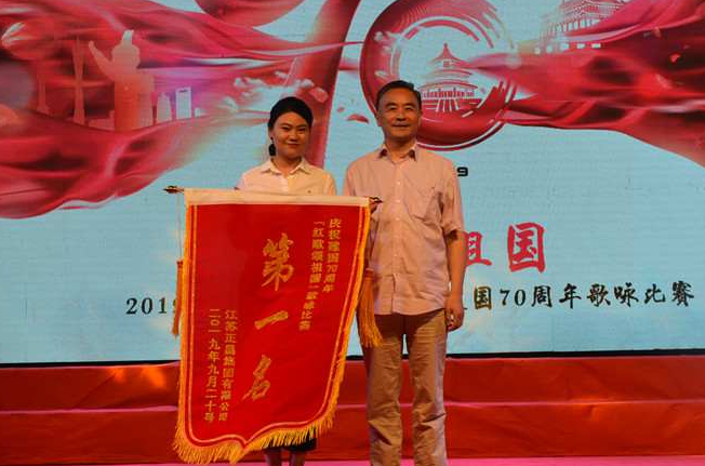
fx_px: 2012
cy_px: 222
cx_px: 374
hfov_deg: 19.9
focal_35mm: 103
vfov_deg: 13.2
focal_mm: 56
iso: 500
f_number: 7.1
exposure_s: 1/200
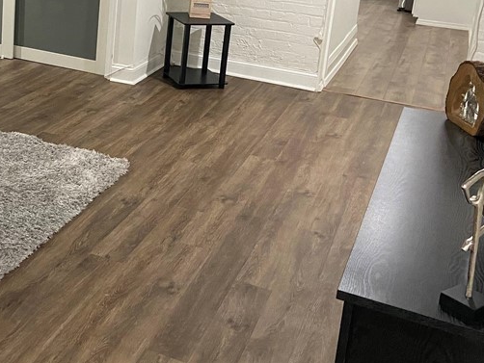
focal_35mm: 53
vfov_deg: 27.0
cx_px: 96
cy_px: 76
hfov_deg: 35.0
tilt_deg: -15.4
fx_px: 741
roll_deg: -3.2
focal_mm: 4.25
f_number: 1.8
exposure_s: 1/60
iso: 400
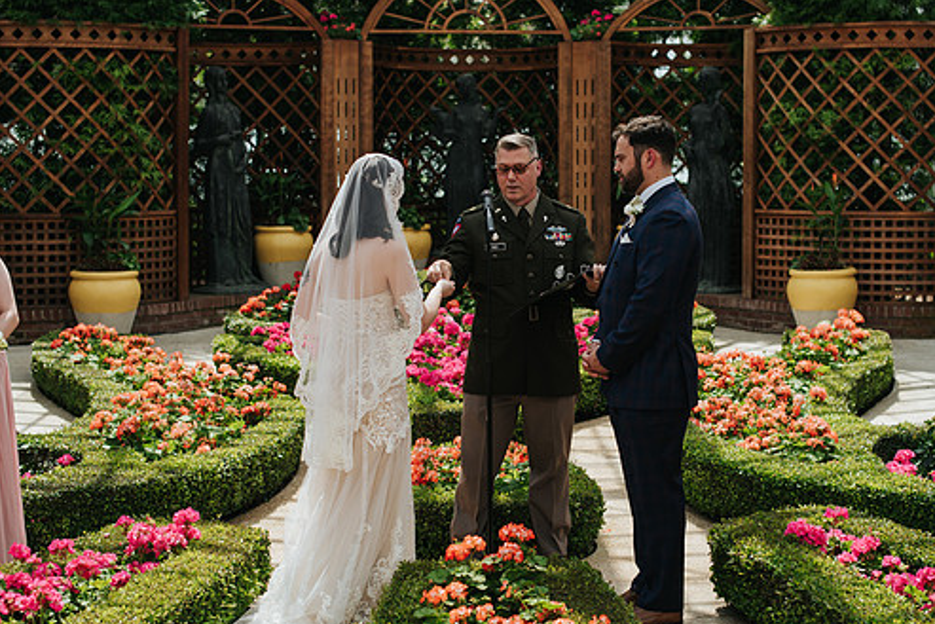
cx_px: 506
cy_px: 314
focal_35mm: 60
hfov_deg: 33.4
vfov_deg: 22.6
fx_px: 1559
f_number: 3.5
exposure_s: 1/1000
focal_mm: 50
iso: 125
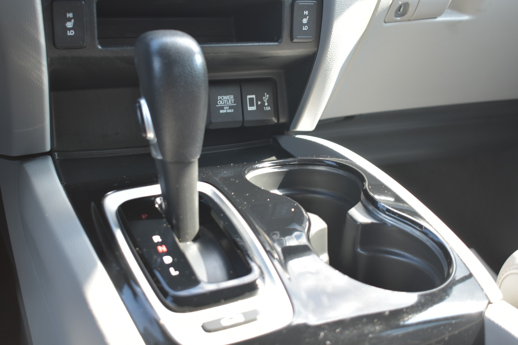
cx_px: 259
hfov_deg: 43.6
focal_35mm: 45
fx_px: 648
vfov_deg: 29.9
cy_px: 172
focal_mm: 30
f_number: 4.2
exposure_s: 1/20
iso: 100
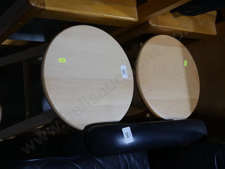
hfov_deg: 38.2
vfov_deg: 29.1
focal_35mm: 50
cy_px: 84
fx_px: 325
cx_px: 112
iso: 200
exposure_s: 1/60
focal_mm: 25
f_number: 5.3
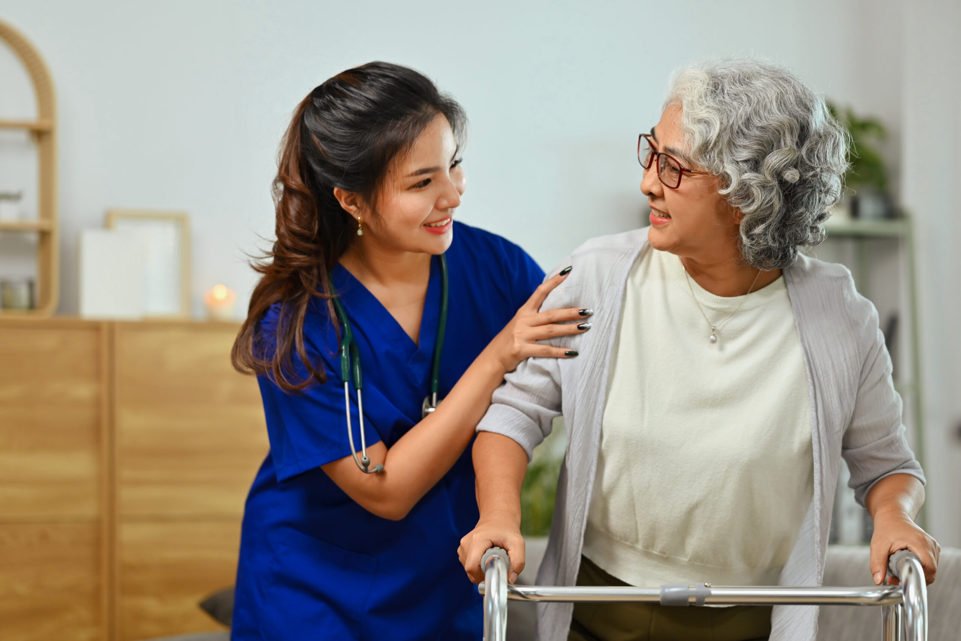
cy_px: 320
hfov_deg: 23.9
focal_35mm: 85
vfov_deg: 16.1
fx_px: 2269
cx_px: 480
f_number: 2.2
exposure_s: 1/400
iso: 500
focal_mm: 85
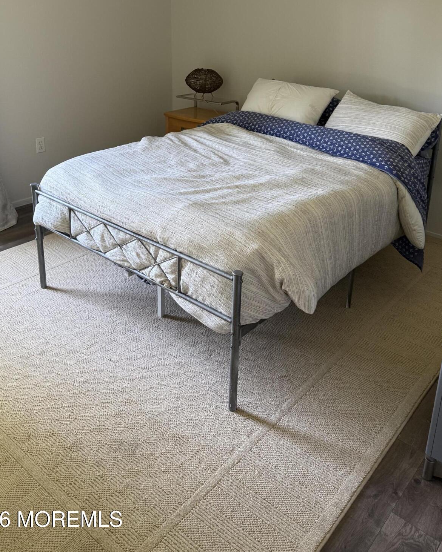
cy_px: 177
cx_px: 229
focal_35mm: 32
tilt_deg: -18.7
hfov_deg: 45.8
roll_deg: -1.9
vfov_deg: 54.4
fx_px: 523
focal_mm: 6.76
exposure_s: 1/67
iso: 200
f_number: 1.78
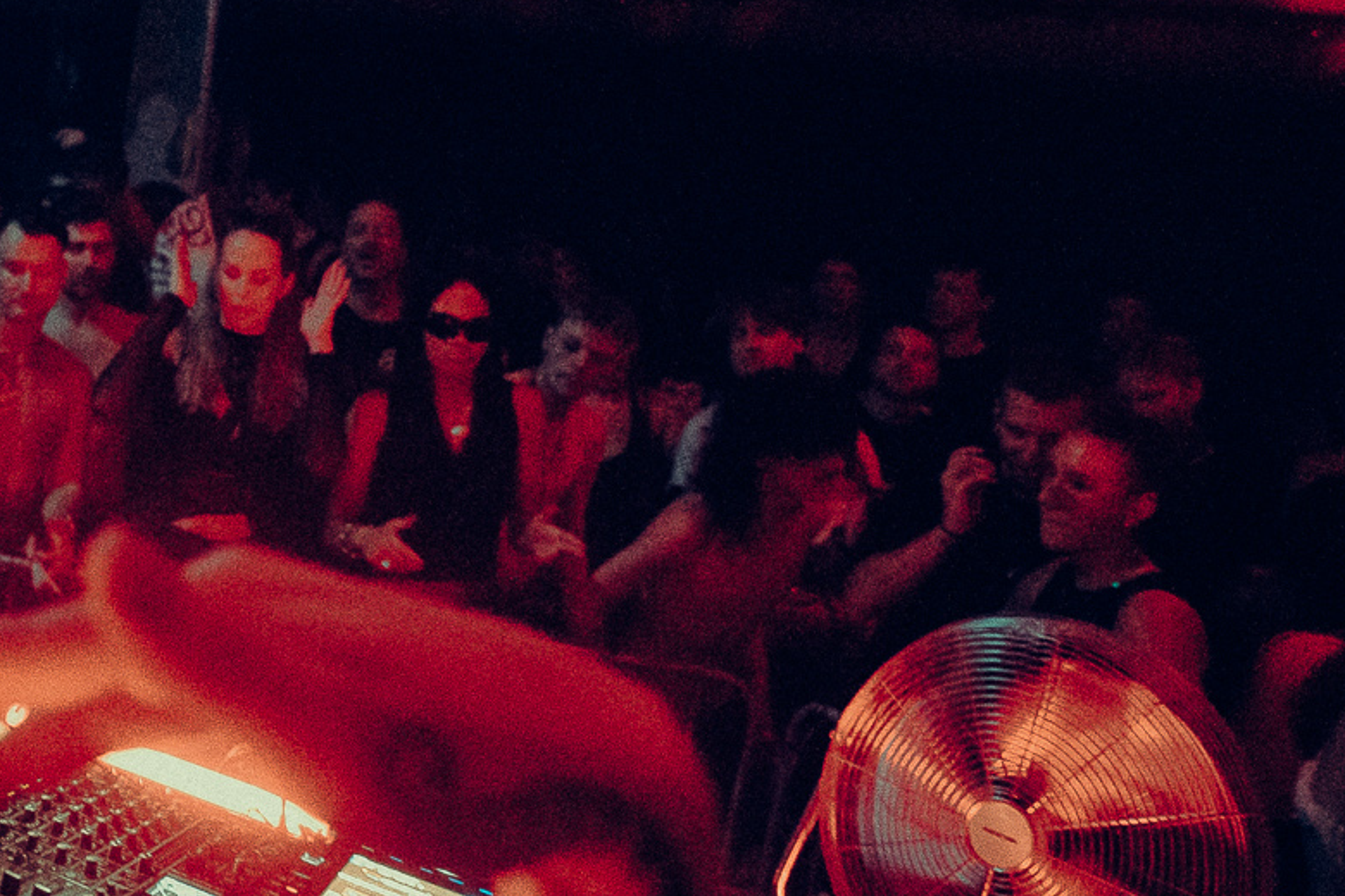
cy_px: 296
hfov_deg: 40.7
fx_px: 1569
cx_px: 5
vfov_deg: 31.6
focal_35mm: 42
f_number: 2.8
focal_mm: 16
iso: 12800
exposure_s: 1/160
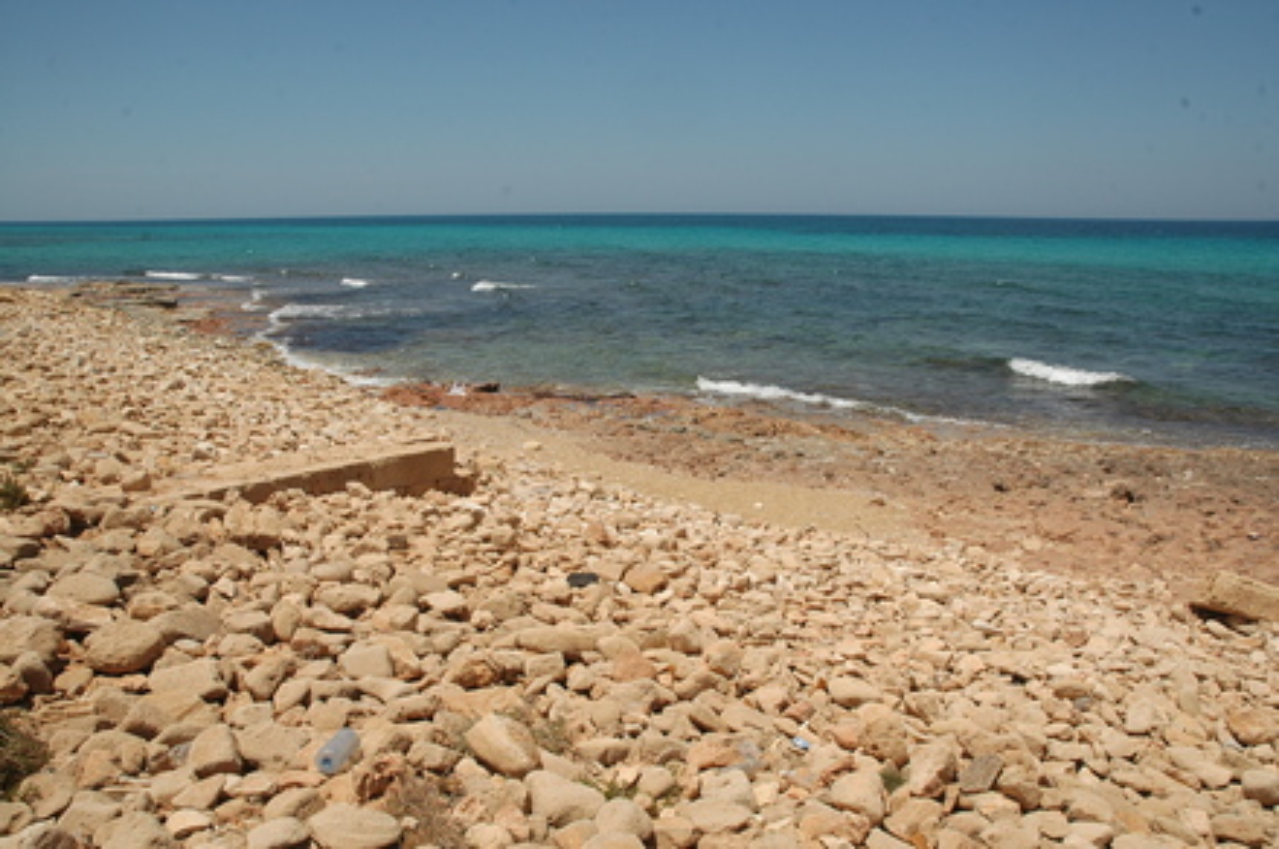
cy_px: 424
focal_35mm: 27
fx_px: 958
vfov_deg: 47.8
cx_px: 640
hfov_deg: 67.5
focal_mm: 18
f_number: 11
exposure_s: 1/400
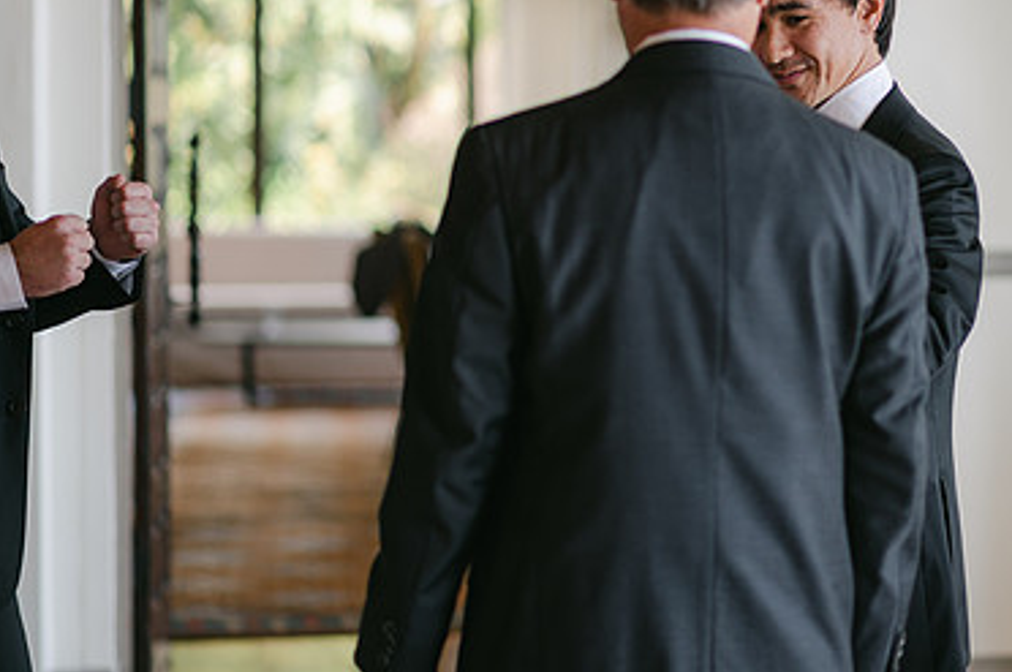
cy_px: 196
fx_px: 3790
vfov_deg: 10.1
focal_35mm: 135
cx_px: 783
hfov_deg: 15.1
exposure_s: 1/200
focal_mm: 85
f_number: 2
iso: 100
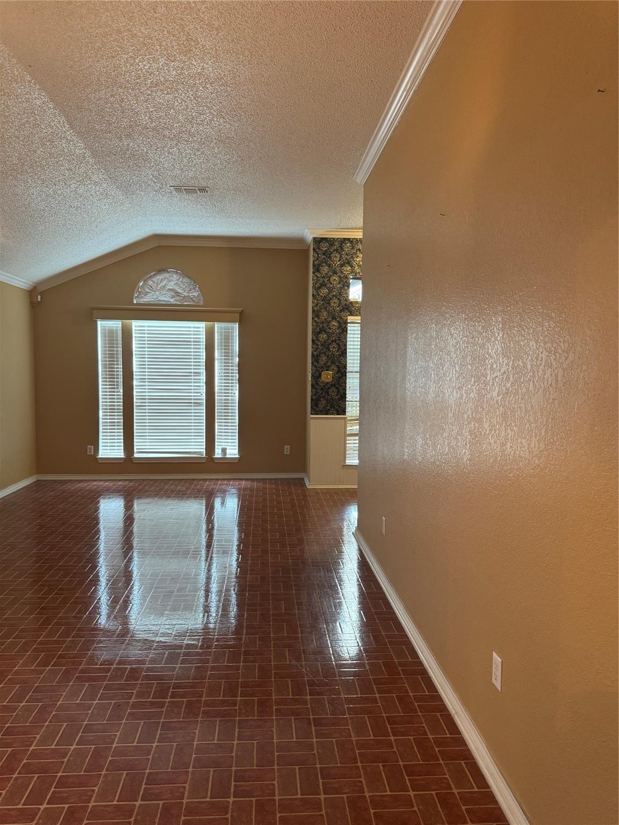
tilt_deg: -4.5
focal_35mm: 24
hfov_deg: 56.8
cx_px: 310
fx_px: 572
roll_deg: -0.7
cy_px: 412
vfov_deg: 71.6
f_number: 1.78
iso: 500
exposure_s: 1/60
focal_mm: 6.76
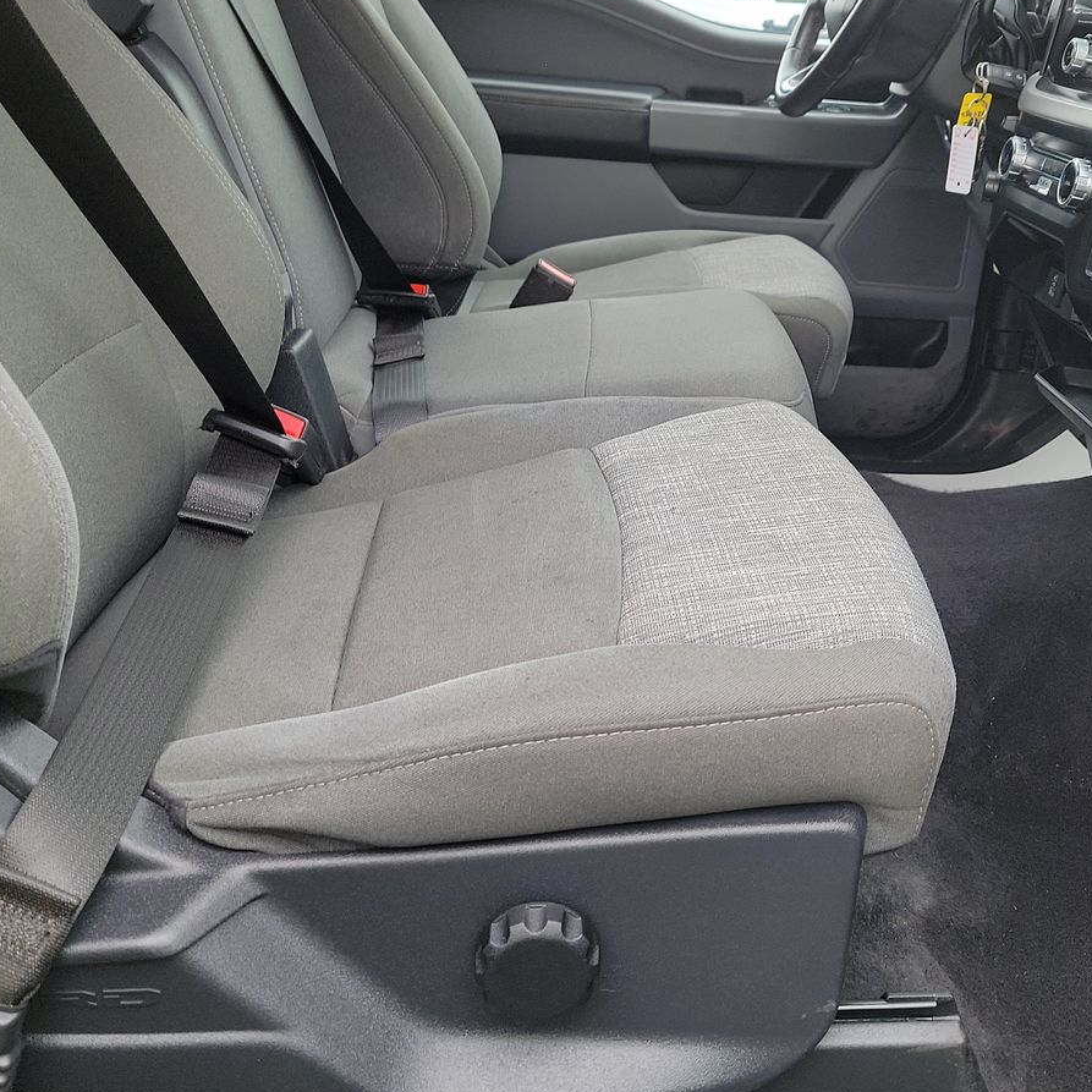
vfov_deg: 43.5
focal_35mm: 38
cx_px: 675
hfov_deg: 43.6
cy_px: 412
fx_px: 1356
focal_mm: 6.7
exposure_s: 1/59
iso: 62
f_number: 1.8
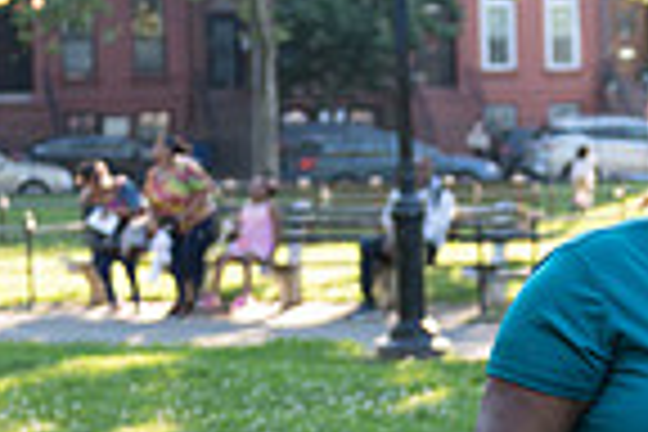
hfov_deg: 12.5
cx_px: 778
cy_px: 457
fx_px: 2898
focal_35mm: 161
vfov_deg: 8.5
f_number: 2.8
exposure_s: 1/320
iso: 200
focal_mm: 40
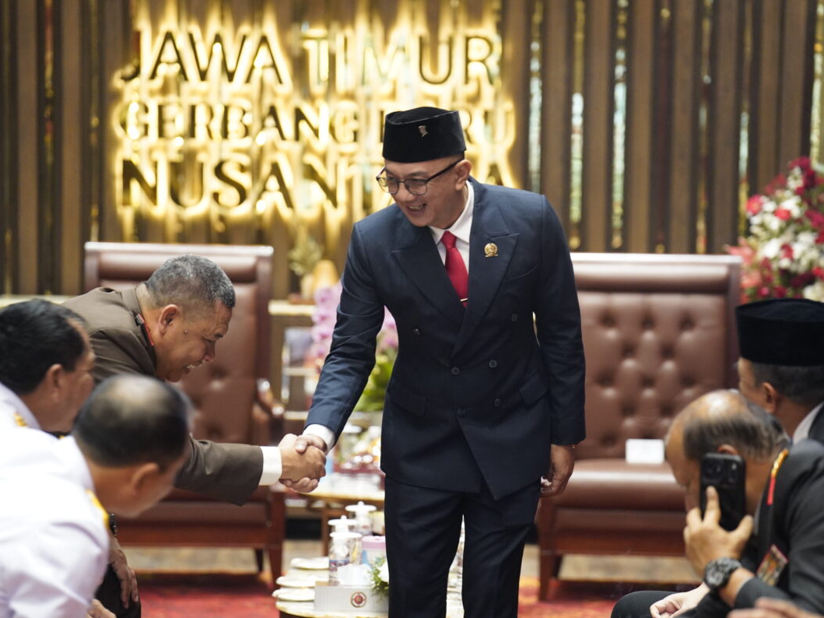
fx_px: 3475
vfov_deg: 10.2
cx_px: 431
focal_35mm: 146
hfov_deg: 13.5
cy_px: 310
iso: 5000
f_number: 2.8
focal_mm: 134
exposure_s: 1/100
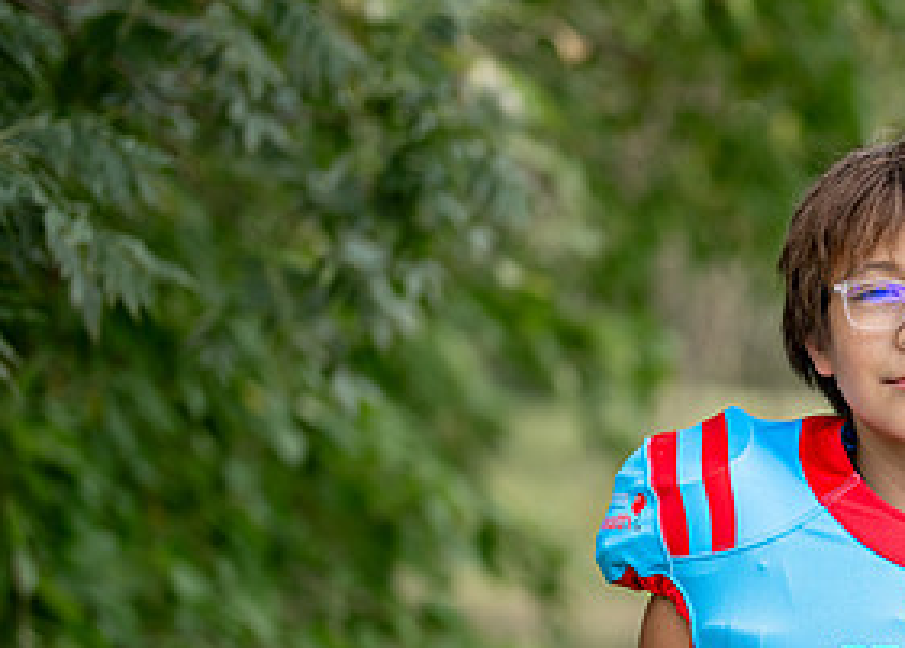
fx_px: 3369
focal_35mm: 131
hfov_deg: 15.0
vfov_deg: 10.9
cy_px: 565
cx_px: 936
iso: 100
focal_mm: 50
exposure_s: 1/2000
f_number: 1.2
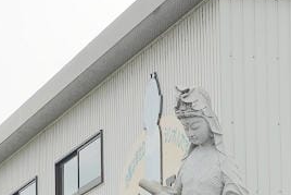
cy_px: 212
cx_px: 532
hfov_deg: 8.6
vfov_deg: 6.0
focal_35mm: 228
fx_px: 1844
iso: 100
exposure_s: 1/125
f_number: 5.6
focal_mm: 51
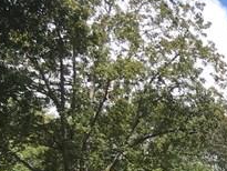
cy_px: 329
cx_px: 462
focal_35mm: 145
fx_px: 951
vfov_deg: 9.6
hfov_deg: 12.0
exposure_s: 1/938
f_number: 2.2
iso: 25
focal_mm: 4.15
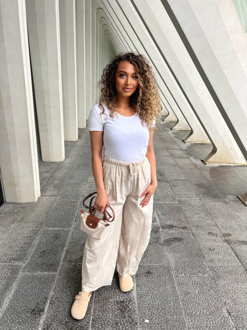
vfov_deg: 67.3
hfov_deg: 53.1
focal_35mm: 26
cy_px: 165
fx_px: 247
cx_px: 124
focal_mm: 5.7
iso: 64
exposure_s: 1/121
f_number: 1.5
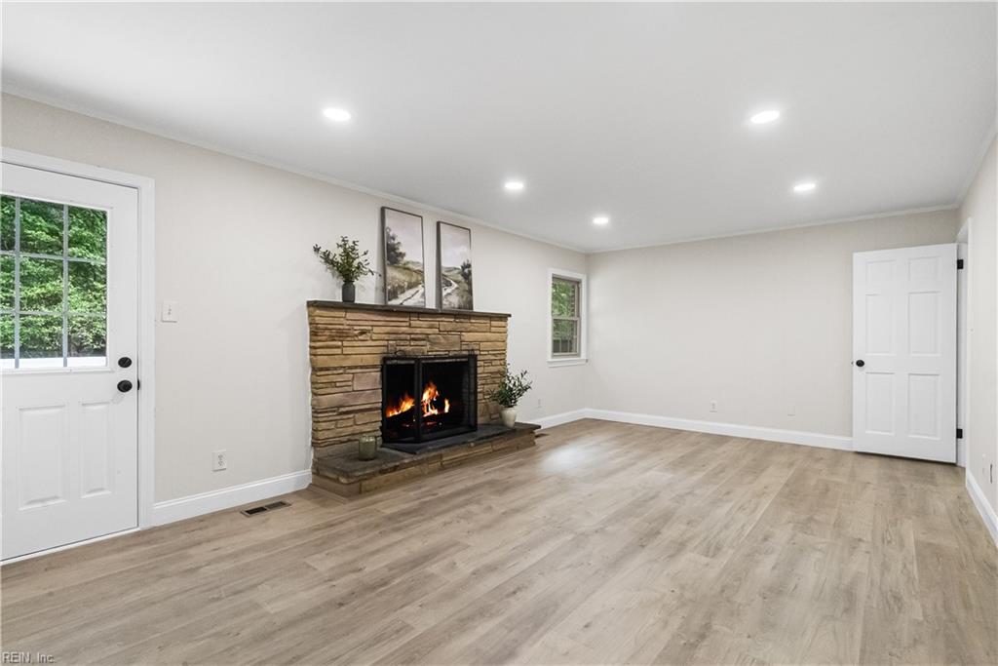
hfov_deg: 96.7
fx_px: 444
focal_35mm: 16
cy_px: 333
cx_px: 499
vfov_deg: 73.8
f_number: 11
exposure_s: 1/100
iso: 12800
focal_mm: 16
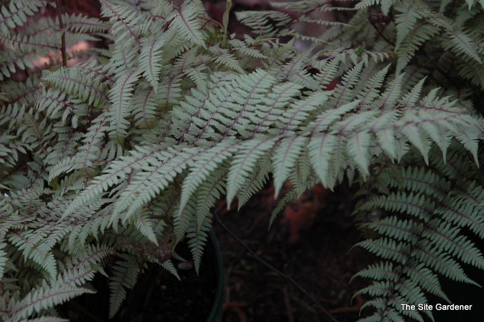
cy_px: 161
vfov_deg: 16.2
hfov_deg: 24.2
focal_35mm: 84
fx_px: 1128
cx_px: 242
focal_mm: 56
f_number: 6.7
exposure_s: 1/180
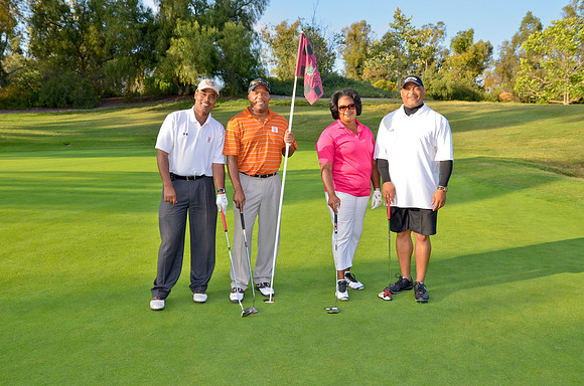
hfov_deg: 57.3
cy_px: 193
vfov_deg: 39.8
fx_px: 534
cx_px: 292
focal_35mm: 33
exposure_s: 1/200
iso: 100
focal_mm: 22
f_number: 5
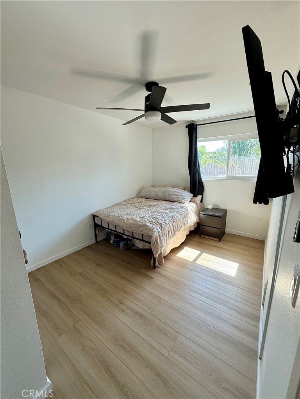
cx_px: 150
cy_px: 200
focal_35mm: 14
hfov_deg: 85.7
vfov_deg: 102.1
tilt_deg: -12.2
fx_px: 162
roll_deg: +0.3
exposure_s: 1/120
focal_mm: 2.22
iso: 80
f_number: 2.2
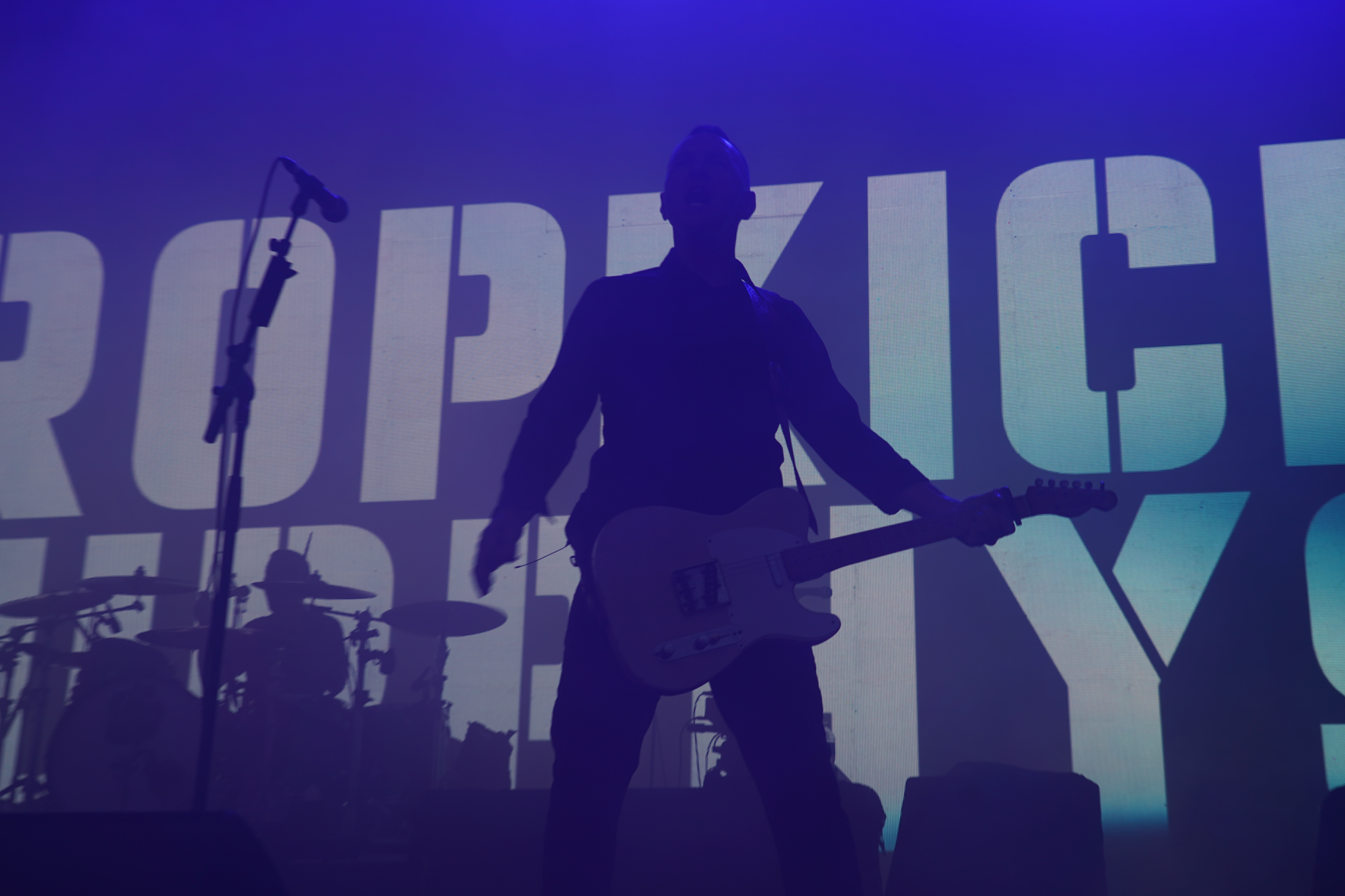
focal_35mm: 46
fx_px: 1718
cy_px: 448
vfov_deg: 29.2
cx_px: 672
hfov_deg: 42.7
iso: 160
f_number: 5
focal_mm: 46
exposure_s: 1/160
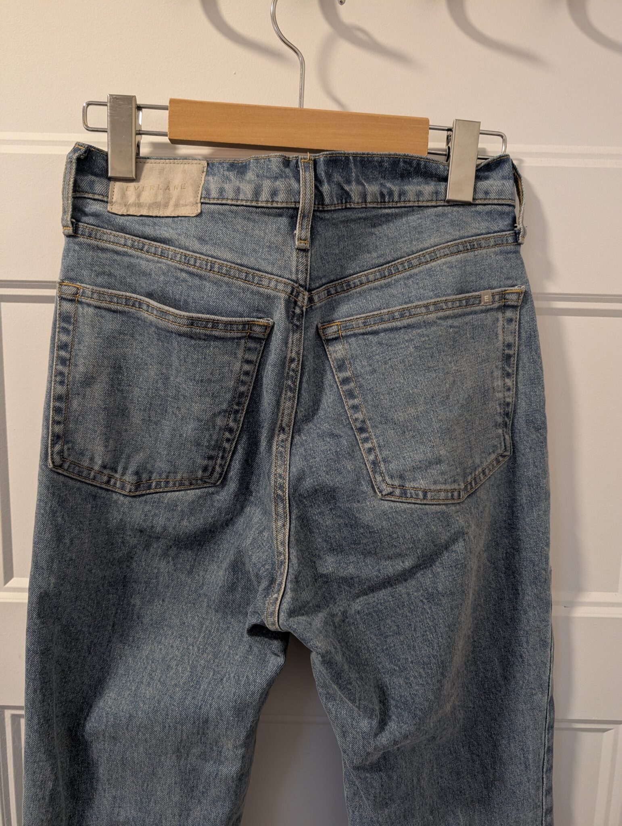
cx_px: 311
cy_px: 413
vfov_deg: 71.5
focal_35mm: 24
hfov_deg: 56.9
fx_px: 574
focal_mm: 6.9
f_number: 1.68
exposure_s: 1/60
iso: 467
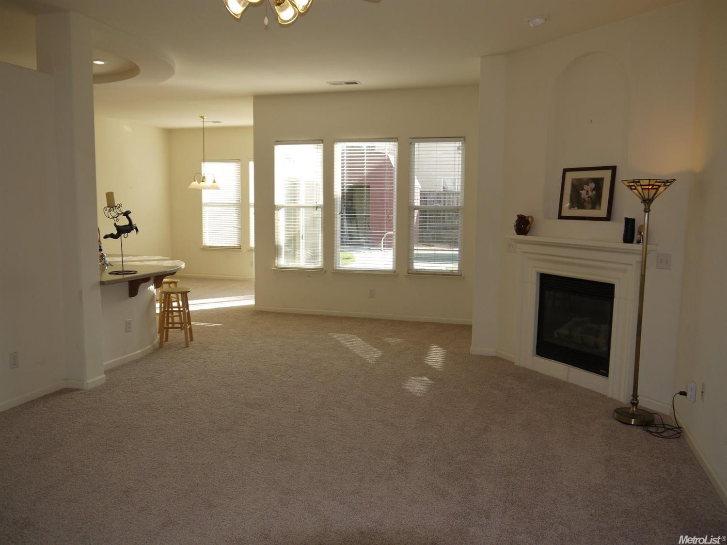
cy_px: 272
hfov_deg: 63.5
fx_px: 588
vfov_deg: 49.7
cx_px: 364
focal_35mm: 28
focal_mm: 14
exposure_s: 1/160
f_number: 4
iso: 160
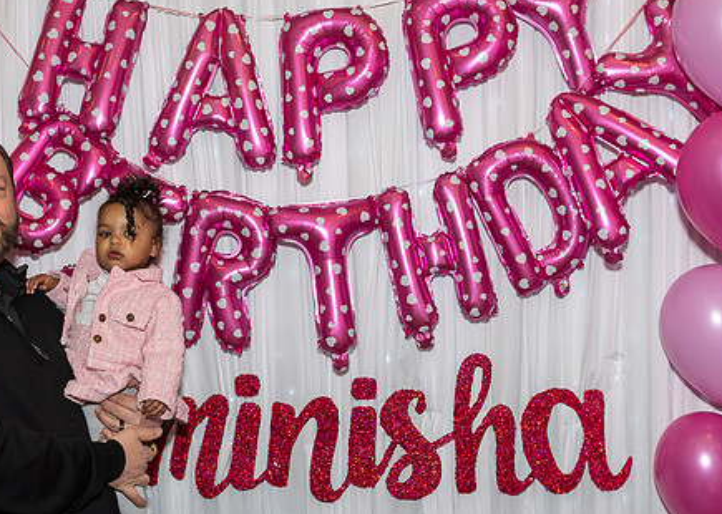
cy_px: 315
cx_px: 362
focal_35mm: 47
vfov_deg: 29.8
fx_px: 963
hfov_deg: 41.1
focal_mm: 22
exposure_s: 1/250
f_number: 7.1
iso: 640
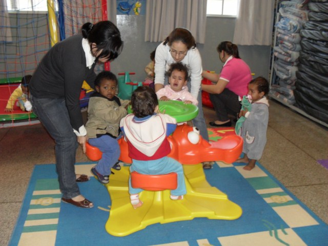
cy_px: 123
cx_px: 164
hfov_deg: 52.6
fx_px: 332
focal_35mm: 35
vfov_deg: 40.7
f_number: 3.2
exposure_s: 1/45
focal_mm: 6.3
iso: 200
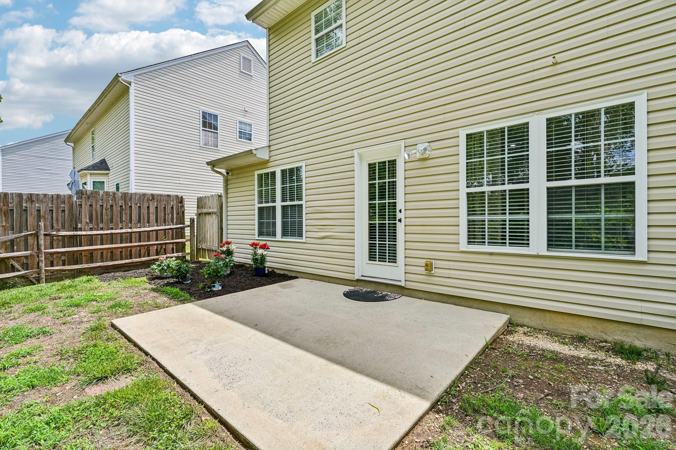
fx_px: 310
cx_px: 338
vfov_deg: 72.0
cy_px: 225
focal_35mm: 16
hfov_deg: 95.0
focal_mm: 16.5
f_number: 8
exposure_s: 1/400
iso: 100
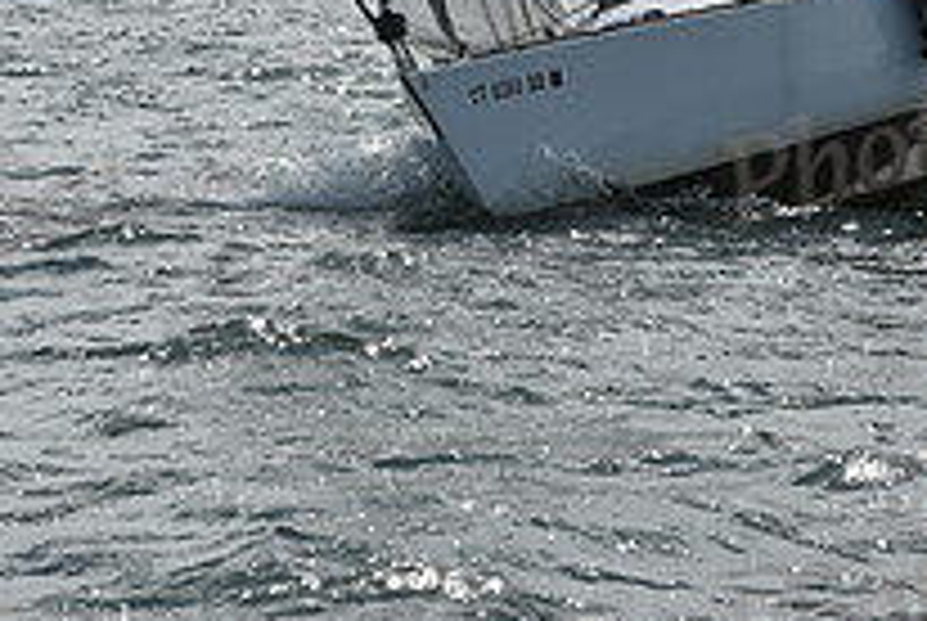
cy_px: -61
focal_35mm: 197
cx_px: 495
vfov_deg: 7.0
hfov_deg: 10.4
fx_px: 5080
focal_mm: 70
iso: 320
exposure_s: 1/1000
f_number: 13
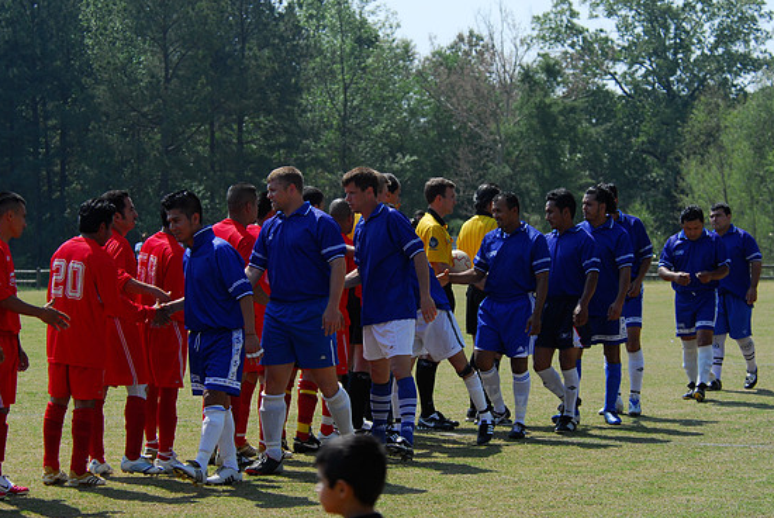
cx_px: 377
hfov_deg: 15.1
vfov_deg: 10.1
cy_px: 260
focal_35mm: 136
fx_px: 2927
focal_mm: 86
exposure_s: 1/125
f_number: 5.6
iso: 100
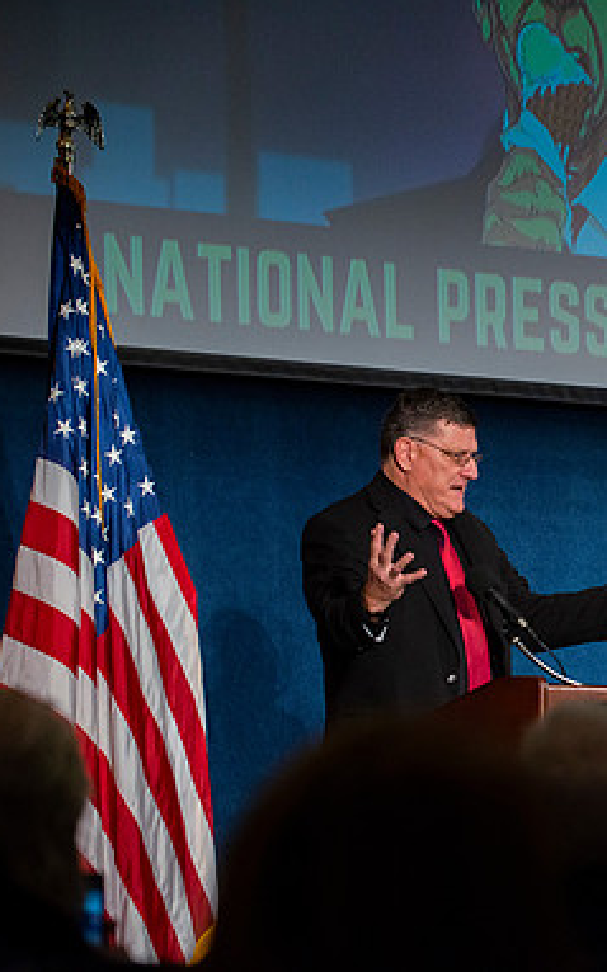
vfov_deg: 11.7
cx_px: 663
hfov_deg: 7.3
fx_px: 4743
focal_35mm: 179
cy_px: 483
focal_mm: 116
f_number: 5
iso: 1600
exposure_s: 1/200
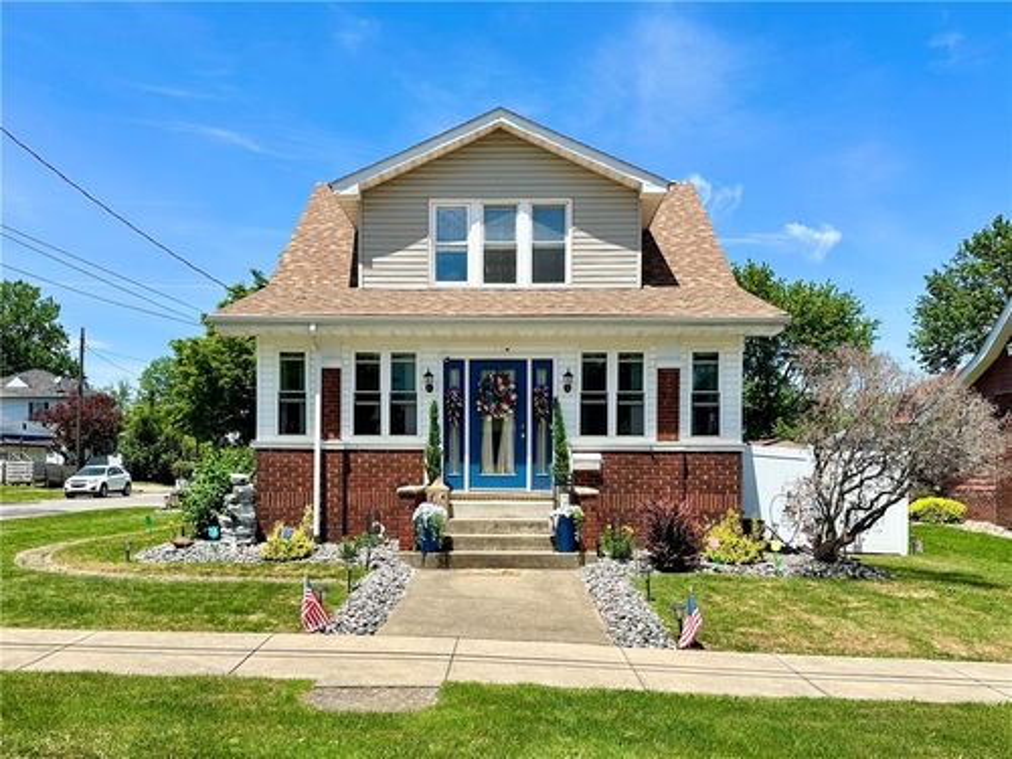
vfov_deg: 56.8
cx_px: 506
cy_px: 380
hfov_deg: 71.6
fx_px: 702
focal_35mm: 24
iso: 80
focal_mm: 6.86
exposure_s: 1/3155
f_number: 1.78
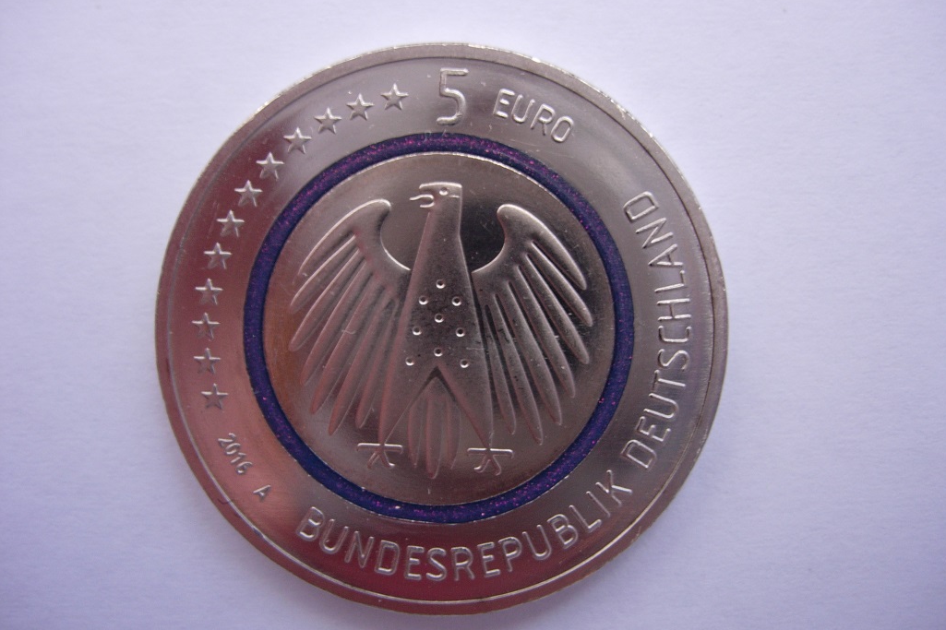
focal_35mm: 40
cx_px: 477
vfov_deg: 33.4
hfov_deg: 48.5
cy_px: 325
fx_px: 1051
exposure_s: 1/32
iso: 70
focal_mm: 7.8
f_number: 2.8
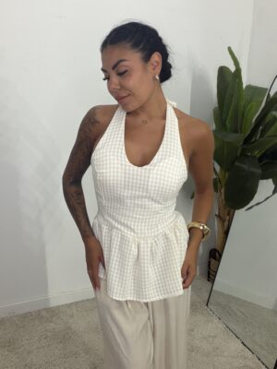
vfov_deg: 60.0
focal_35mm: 30
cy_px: 184
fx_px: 320
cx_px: 138
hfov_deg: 46.8
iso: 64
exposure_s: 1/111
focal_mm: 2.71
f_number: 1.9
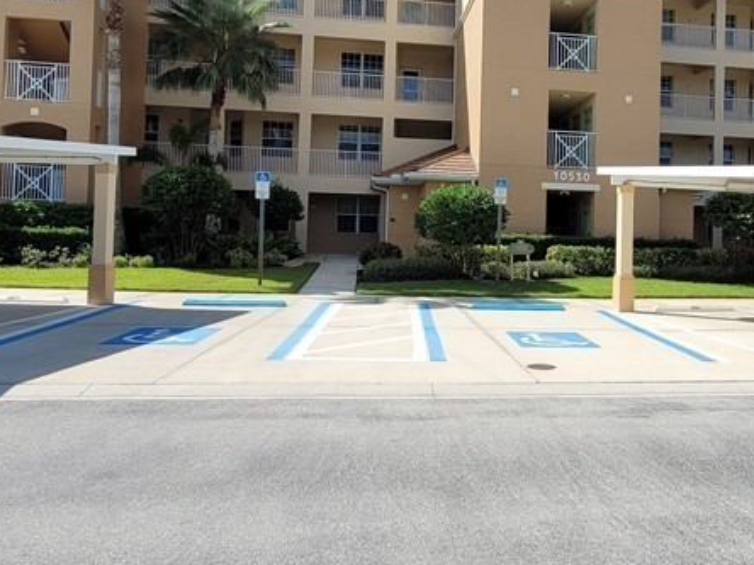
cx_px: 492
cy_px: 199
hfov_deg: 58.8
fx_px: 653
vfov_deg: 46.2
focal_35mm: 30
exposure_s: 1/1170
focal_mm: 1.74
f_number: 2.2
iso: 40
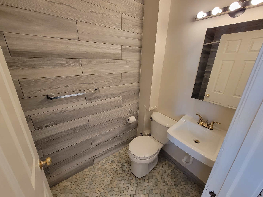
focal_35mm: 13
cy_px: 98
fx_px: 99
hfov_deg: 106.2
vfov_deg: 89.9
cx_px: 132
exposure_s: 1/60
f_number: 2.2
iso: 160
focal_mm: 2.2
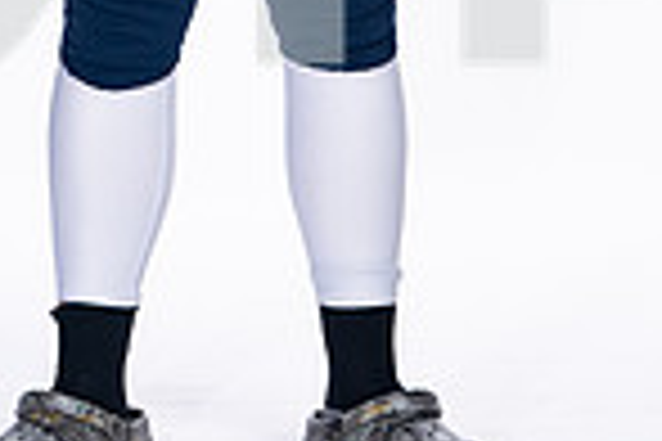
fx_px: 5498
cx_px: 419
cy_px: -387
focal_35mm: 299
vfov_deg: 4.5
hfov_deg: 6.9
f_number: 8
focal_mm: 98
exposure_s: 1/250
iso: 250
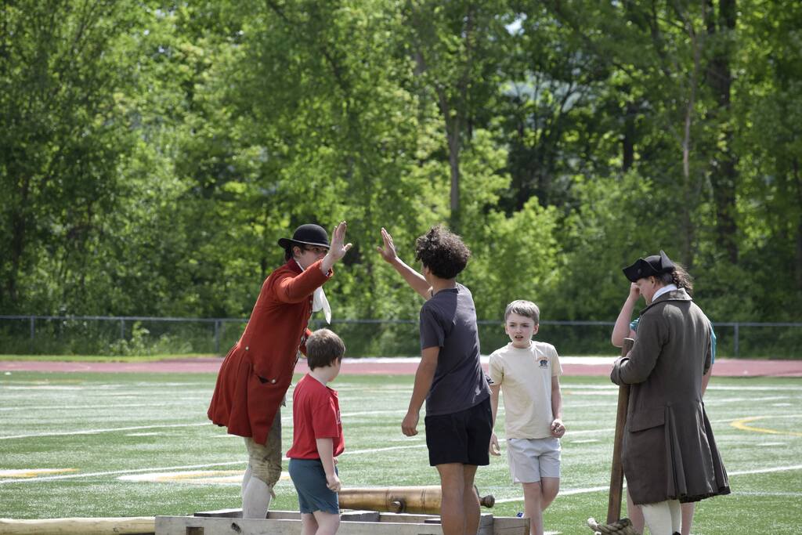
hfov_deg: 9.5
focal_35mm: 218
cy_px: 268
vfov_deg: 6.3
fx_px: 4846
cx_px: 401
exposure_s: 1/640
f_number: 6.3
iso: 200
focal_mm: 145
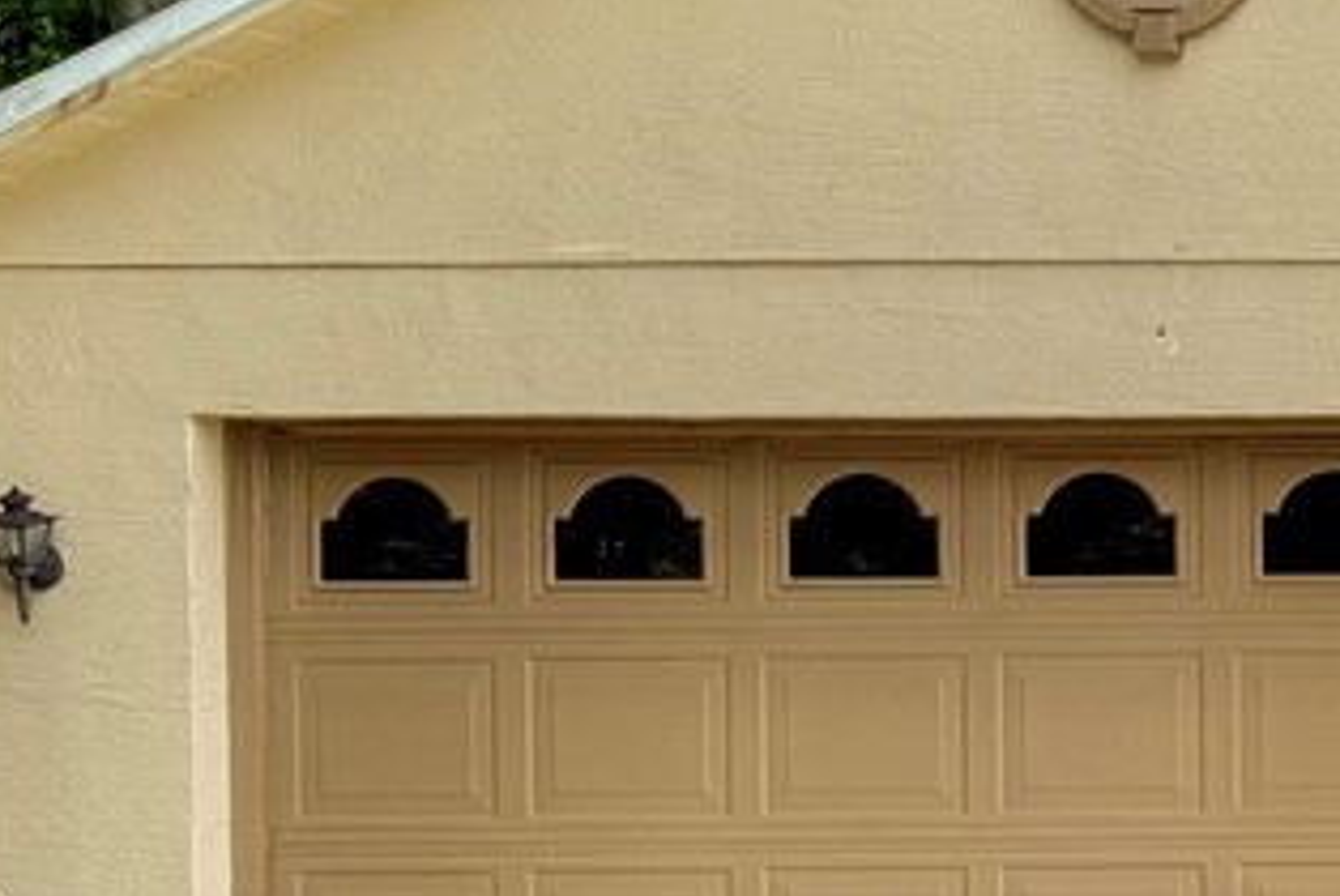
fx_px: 4731
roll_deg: +0.0
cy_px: 610
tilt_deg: -0.7
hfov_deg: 13.4
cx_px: 2812
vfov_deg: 10.8
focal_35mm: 127
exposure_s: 1/2801
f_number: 1.78
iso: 80
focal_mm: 6.76
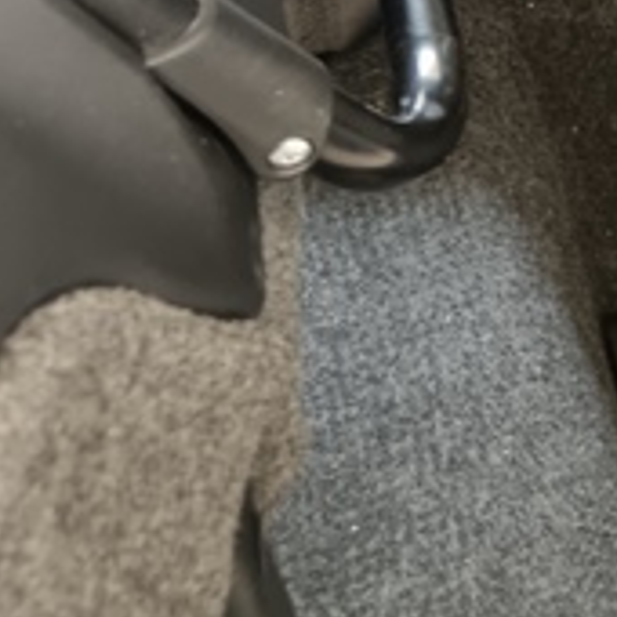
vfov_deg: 17.9
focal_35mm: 84
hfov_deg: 19.0
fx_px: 1694
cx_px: 813
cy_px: -374
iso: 897
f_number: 1.9
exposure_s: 1/25
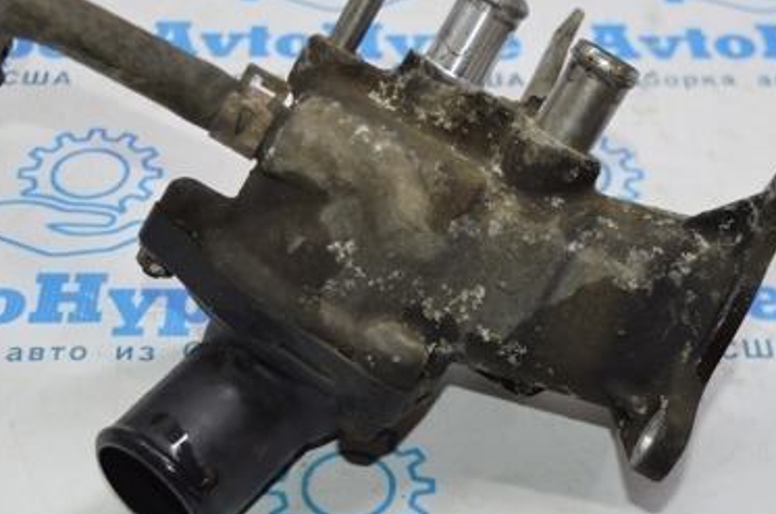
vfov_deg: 17.0
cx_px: 402
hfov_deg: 25.5
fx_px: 1718
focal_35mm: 80
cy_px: 272
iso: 400
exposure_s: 1/80
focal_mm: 31
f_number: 4.2
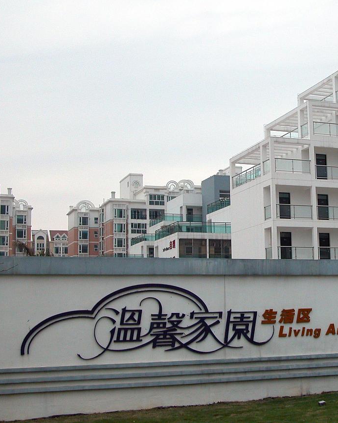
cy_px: 203
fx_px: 763
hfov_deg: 24.7
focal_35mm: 61
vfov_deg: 31.0
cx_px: 259
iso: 200
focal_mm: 11.6
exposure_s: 1/123
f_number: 3.7
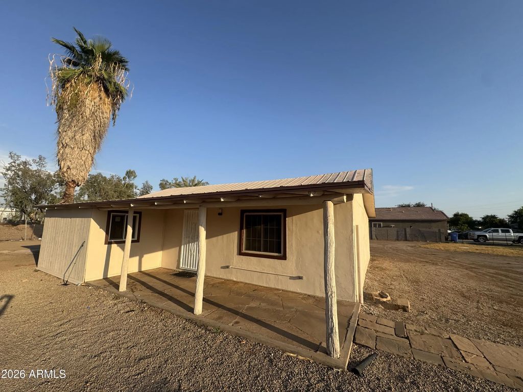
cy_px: 196
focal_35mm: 14
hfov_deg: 102.1
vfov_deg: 85.7
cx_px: 262
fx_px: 212
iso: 50
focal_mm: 2.22
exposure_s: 1/1567
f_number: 2.2
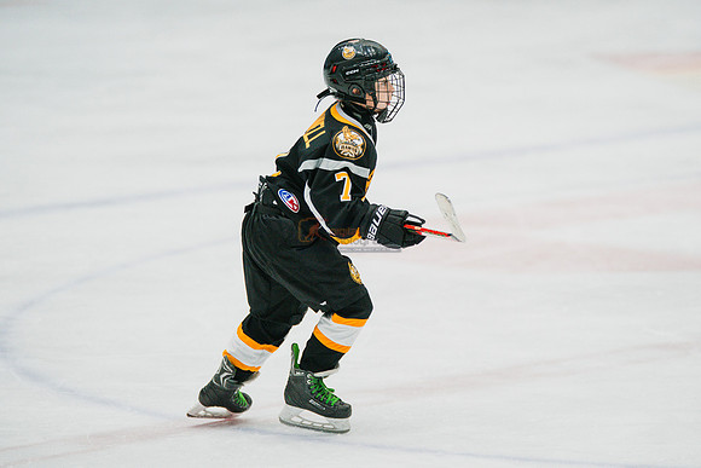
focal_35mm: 233
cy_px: 207
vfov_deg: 5.9
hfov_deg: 8.8
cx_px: 391
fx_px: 4539
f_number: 3.2
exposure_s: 1/1600
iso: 3200
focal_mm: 209
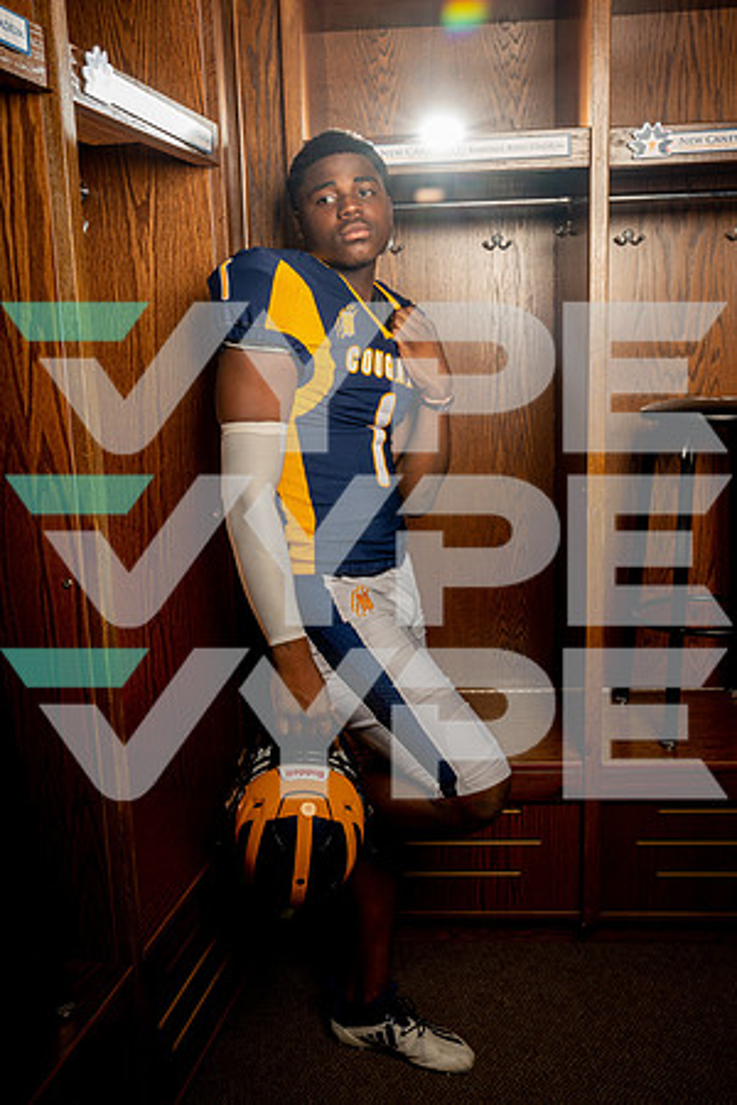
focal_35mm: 33
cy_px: 552
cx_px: 368
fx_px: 1013
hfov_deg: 40.0
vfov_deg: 57.2
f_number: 9
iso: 160
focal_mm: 33
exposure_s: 1/250
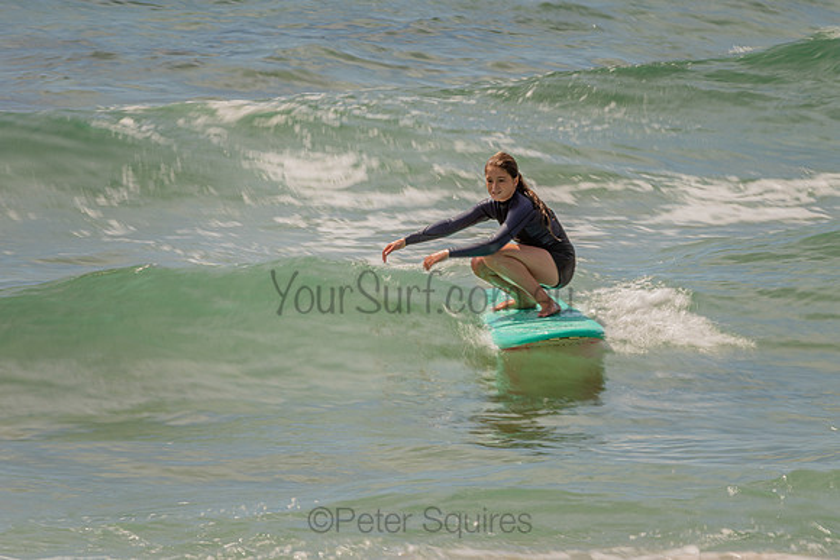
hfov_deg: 3.4
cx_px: 513
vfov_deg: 2.2
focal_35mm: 613
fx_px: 14306
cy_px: 217
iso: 64
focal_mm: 500
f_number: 18
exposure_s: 1/20
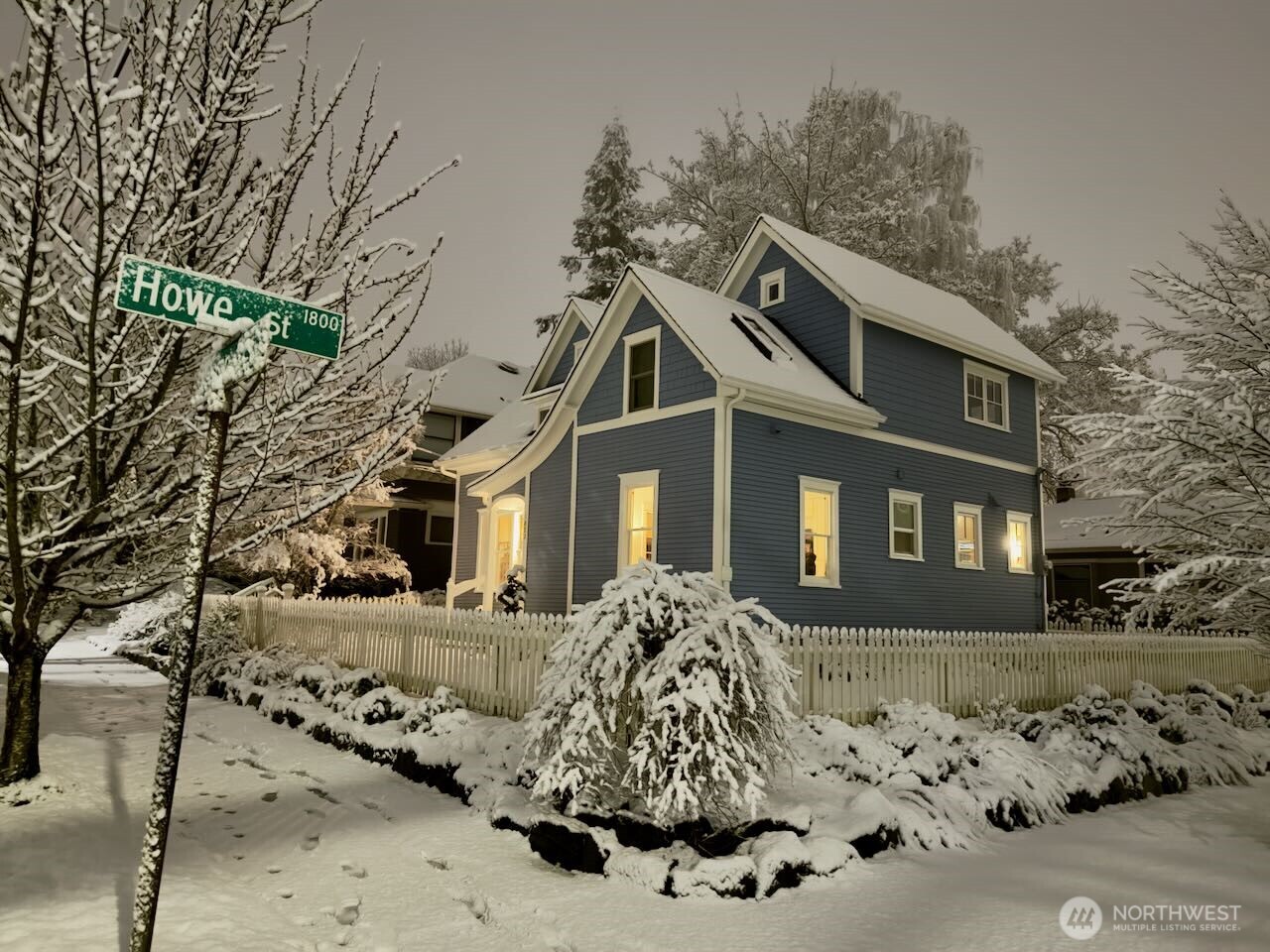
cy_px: 476
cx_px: 635
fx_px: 881
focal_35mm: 24
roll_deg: -1.3
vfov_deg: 56.8
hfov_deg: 71.6
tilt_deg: +8.6
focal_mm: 6.76
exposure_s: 1/5
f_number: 1.78
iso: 400
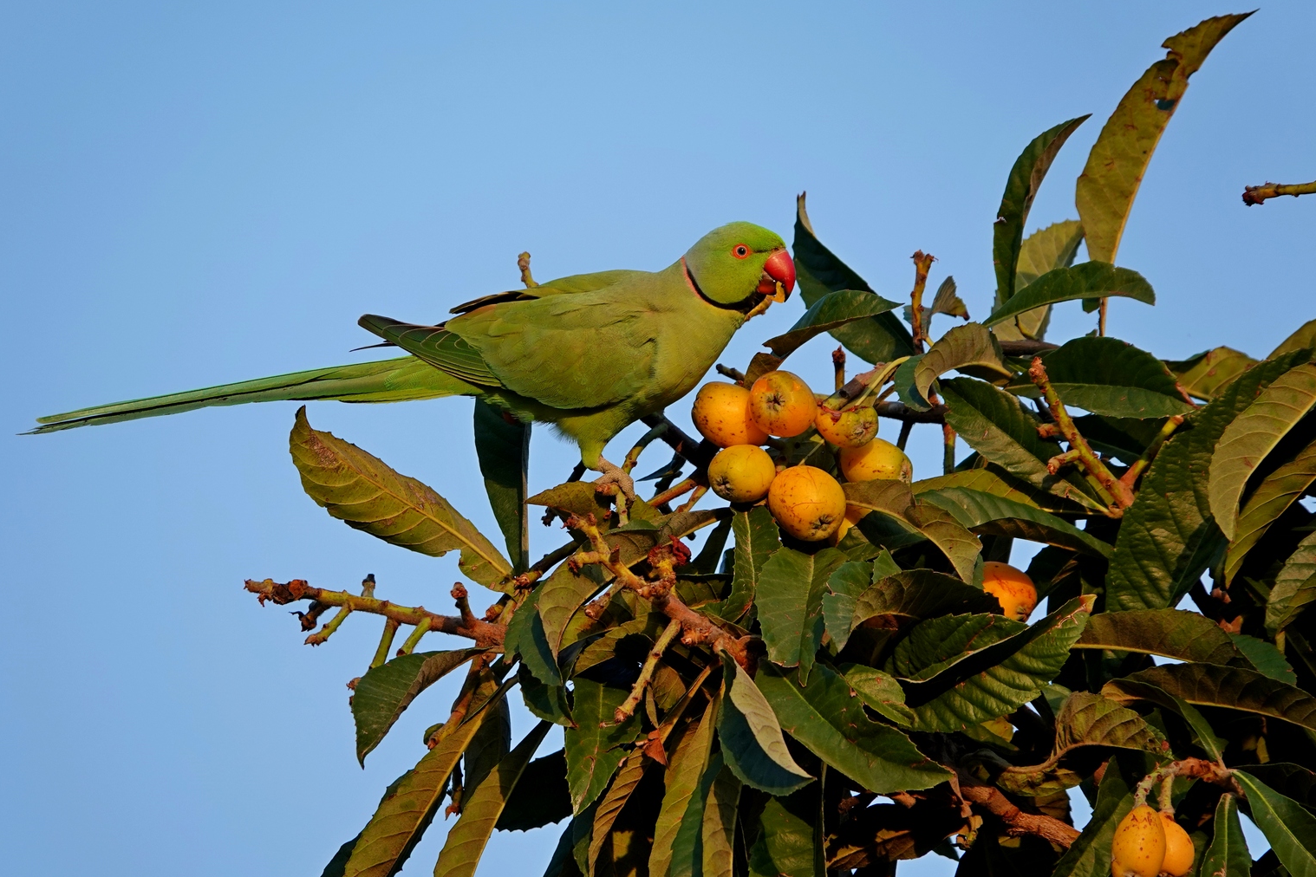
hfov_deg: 3.7
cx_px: 678
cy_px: 448
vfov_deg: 2.4
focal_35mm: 563
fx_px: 20579
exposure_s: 1/250
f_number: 4
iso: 100
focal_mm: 195.64
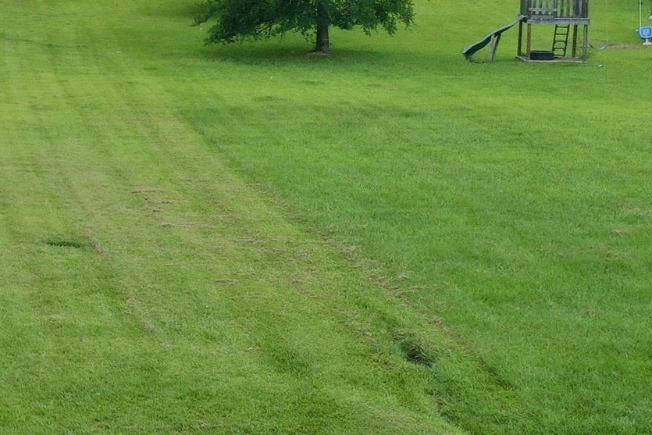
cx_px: -404
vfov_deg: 13.2
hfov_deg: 17.3
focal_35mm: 103
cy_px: 77
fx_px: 1866
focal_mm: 10.26
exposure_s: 1/320
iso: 100
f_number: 5
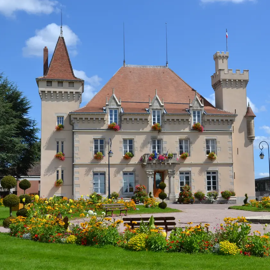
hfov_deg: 31.5
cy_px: 136
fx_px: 477
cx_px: 169
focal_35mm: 54
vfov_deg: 31.6
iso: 100
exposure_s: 1/250
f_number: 8
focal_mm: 28
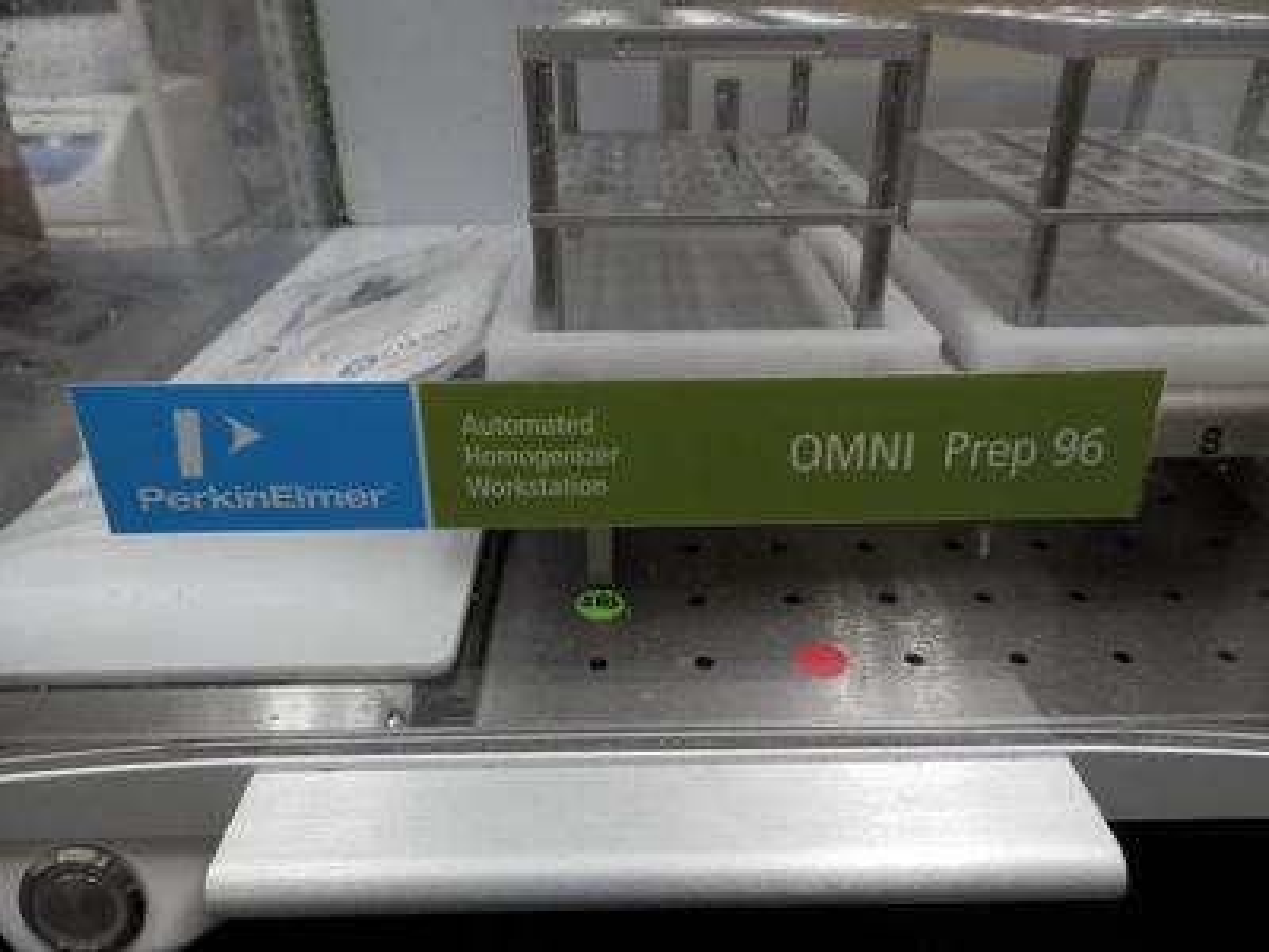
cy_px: 476
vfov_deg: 54.9
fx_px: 916
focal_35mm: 25
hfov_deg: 69.4
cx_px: 634
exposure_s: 1/30
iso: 100
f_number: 3
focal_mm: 4.5
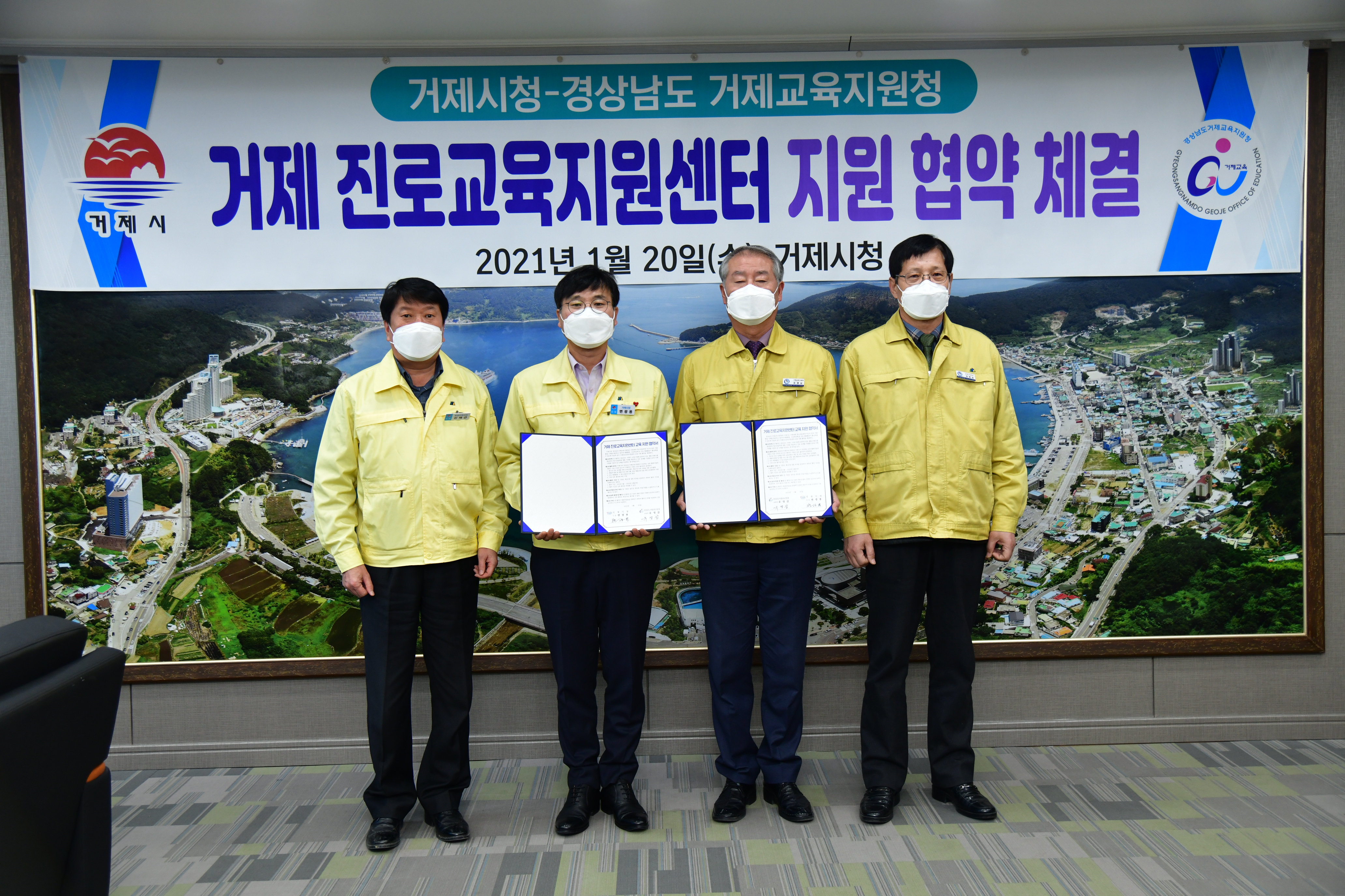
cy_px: 448
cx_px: 672
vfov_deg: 37.9
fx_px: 1308
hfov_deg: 54.4
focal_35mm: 35
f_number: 4
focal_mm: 35
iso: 900
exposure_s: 1/250
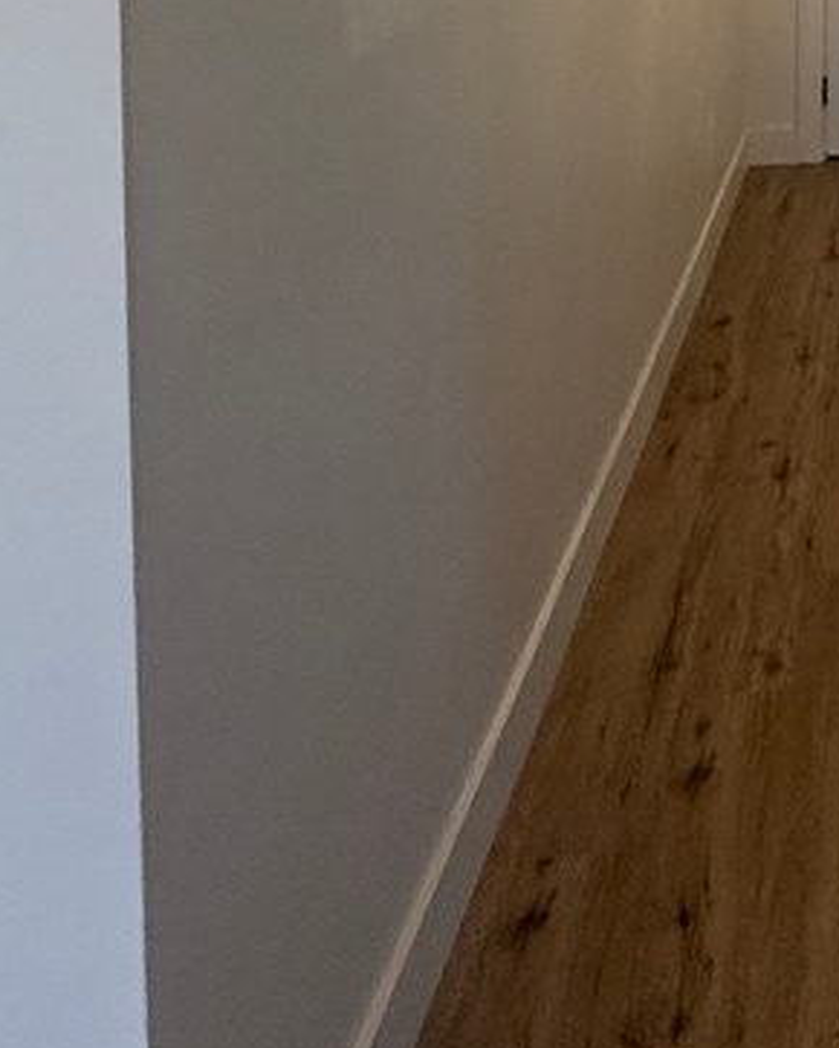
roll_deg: -1.5
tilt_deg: +0.2
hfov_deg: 22.5
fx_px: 1799
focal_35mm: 58
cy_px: -162
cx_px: 1180
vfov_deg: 28.8
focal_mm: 2.22
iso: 200
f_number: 2.2
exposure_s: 1/120
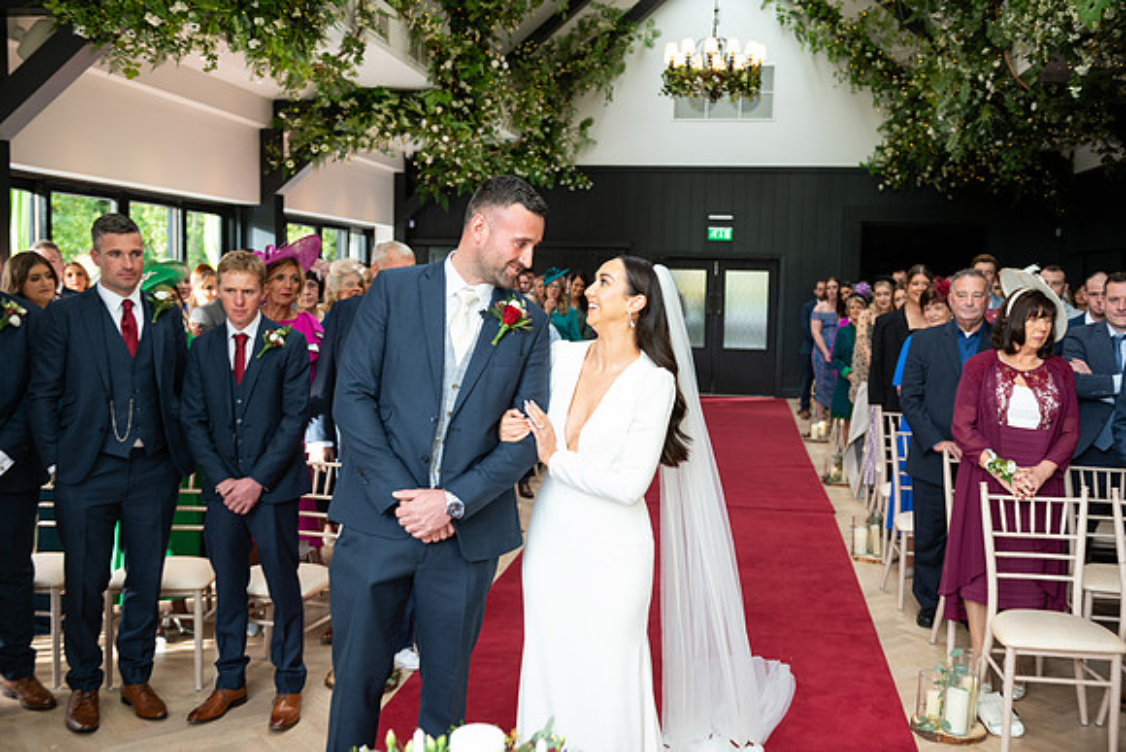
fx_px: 1126
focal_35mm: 36
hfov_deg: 53.1
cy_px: 376
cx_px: 563
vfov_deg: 36.9
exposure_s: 1/160
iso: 640
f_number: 3.5
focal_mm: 36
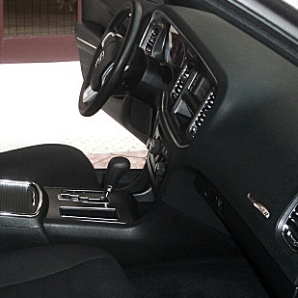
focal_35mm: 66
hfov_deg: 25.7
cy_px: 170
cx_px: 68
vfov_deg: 26.1
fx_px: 643
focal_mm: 6.3
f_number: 2.8
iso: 200
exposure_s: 1/60
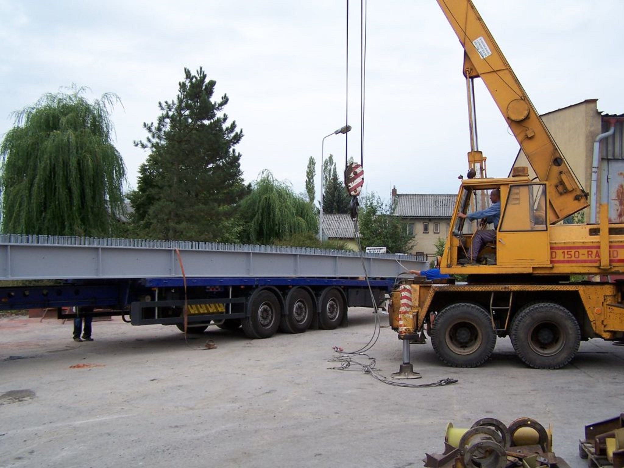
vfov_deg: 37.7
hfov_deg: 49.0
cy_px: 234
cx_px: 312
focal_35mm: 38
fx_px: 685
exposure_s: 1/750
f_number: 2.8
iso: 80
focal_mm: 6.3
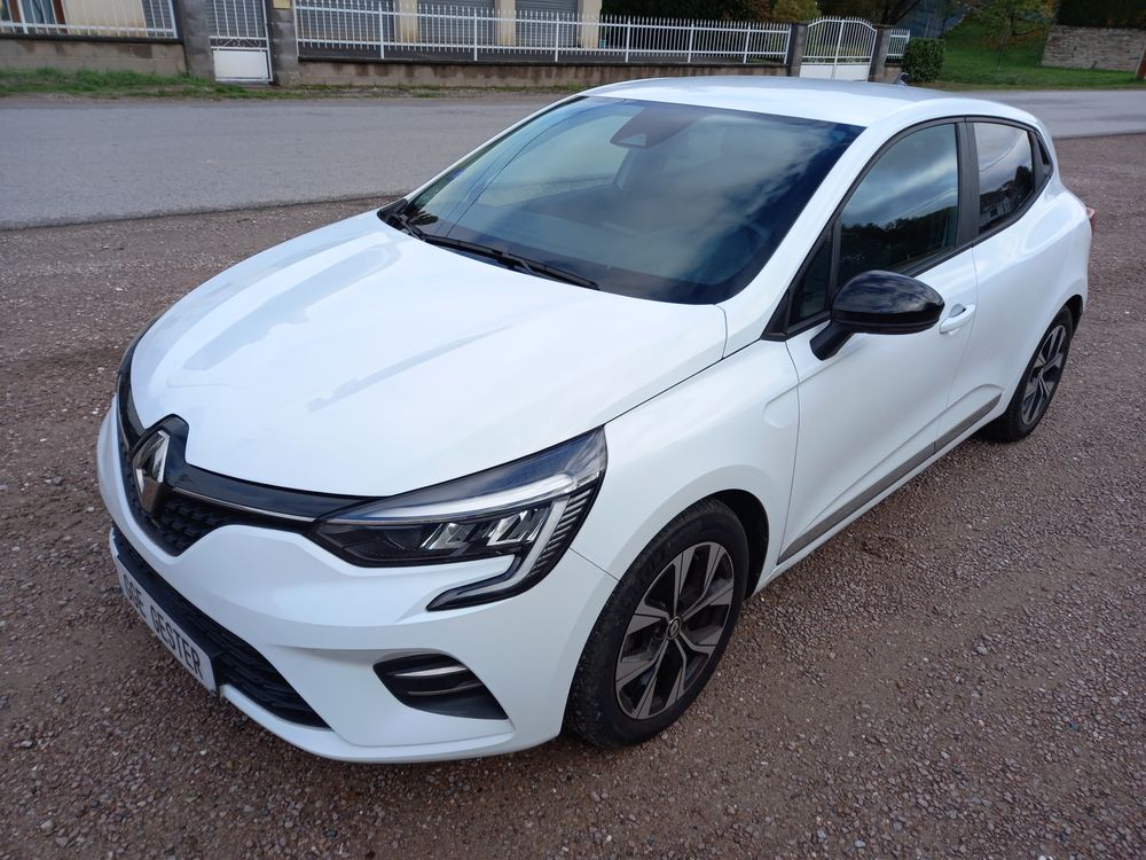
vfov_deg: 54.9
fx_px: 828
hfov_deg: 69.4
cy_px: 430
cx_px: 573
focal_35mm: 25
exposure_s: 1/315
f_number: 2
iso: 25
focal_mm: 4.6
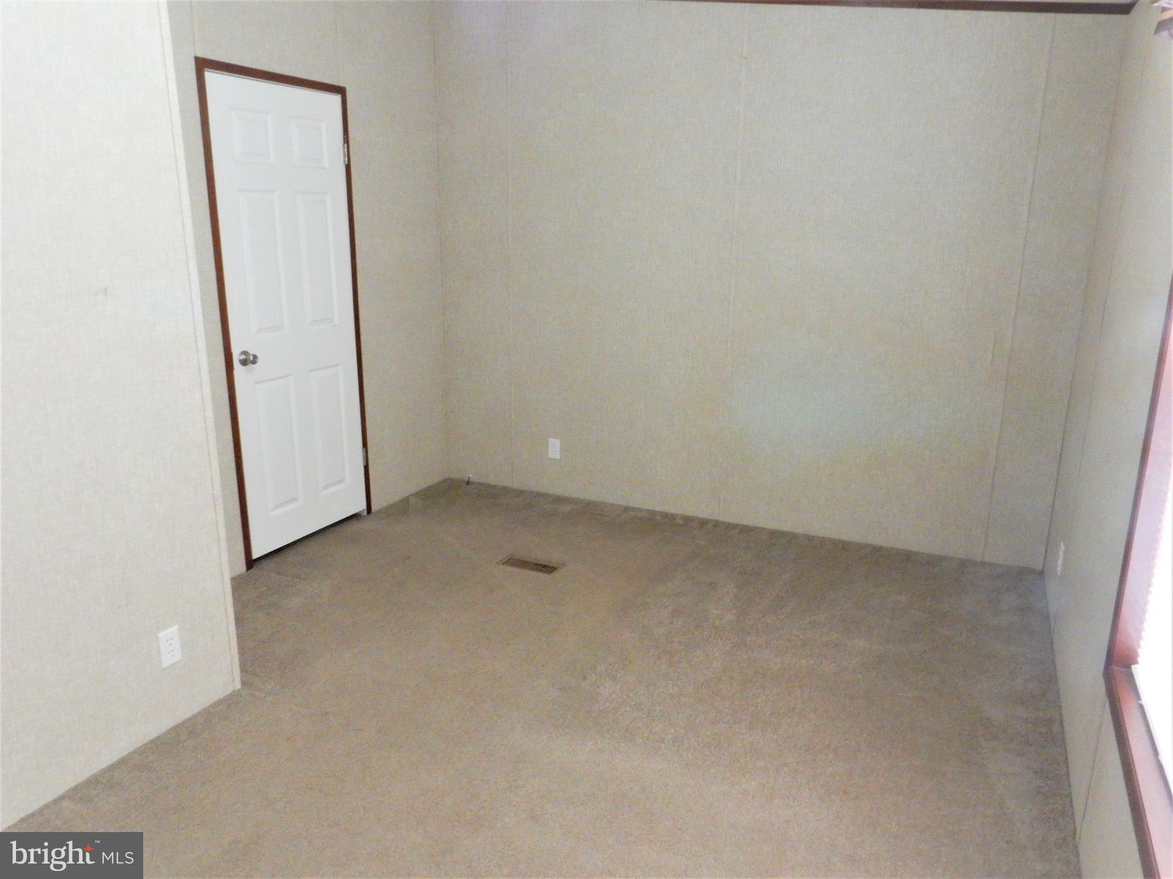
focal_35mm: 25
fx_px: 847
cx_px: 586
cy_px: 440
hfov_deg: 69.4
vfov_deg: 54.9
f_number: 7.6
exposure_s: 1/8
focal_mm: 4.5
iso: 560
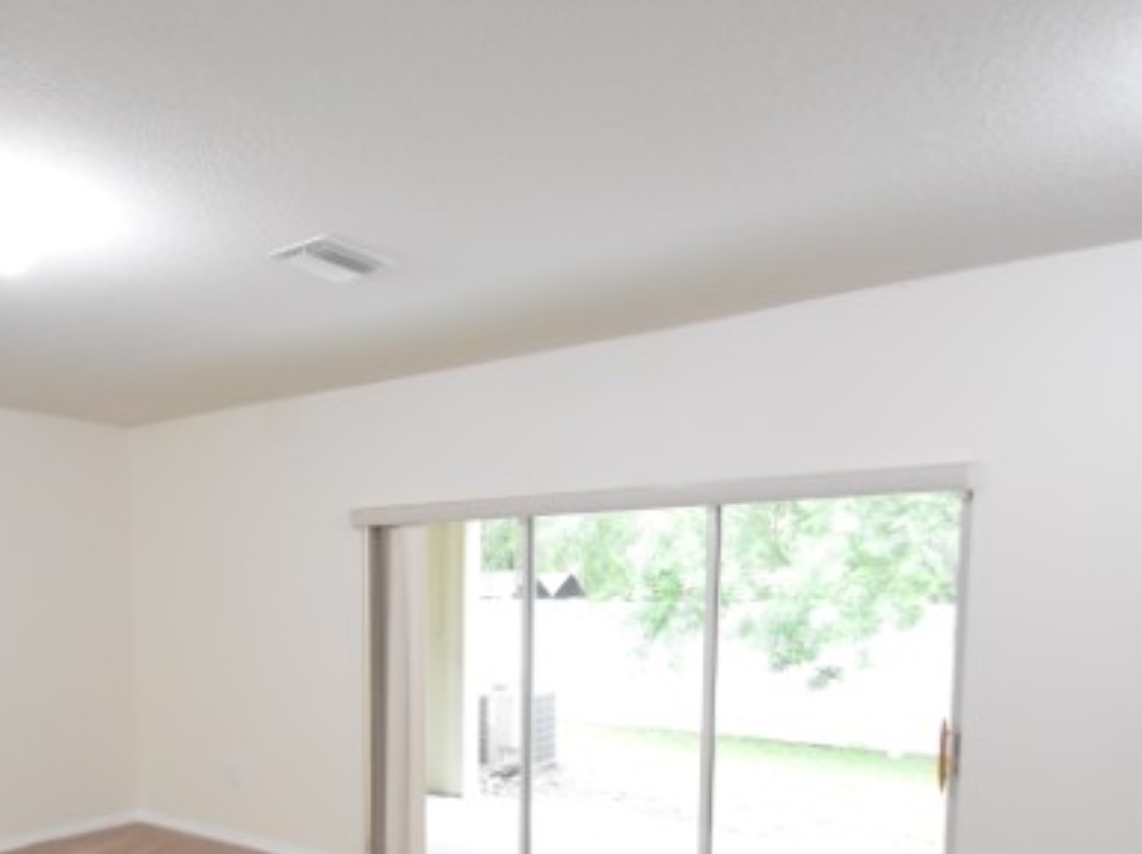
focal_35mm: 27
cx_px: 365
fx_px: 890
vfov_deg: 48.7
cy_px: 667
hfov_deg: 63.4
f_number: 3.5
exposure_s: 1/60
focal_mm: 10
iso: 2200
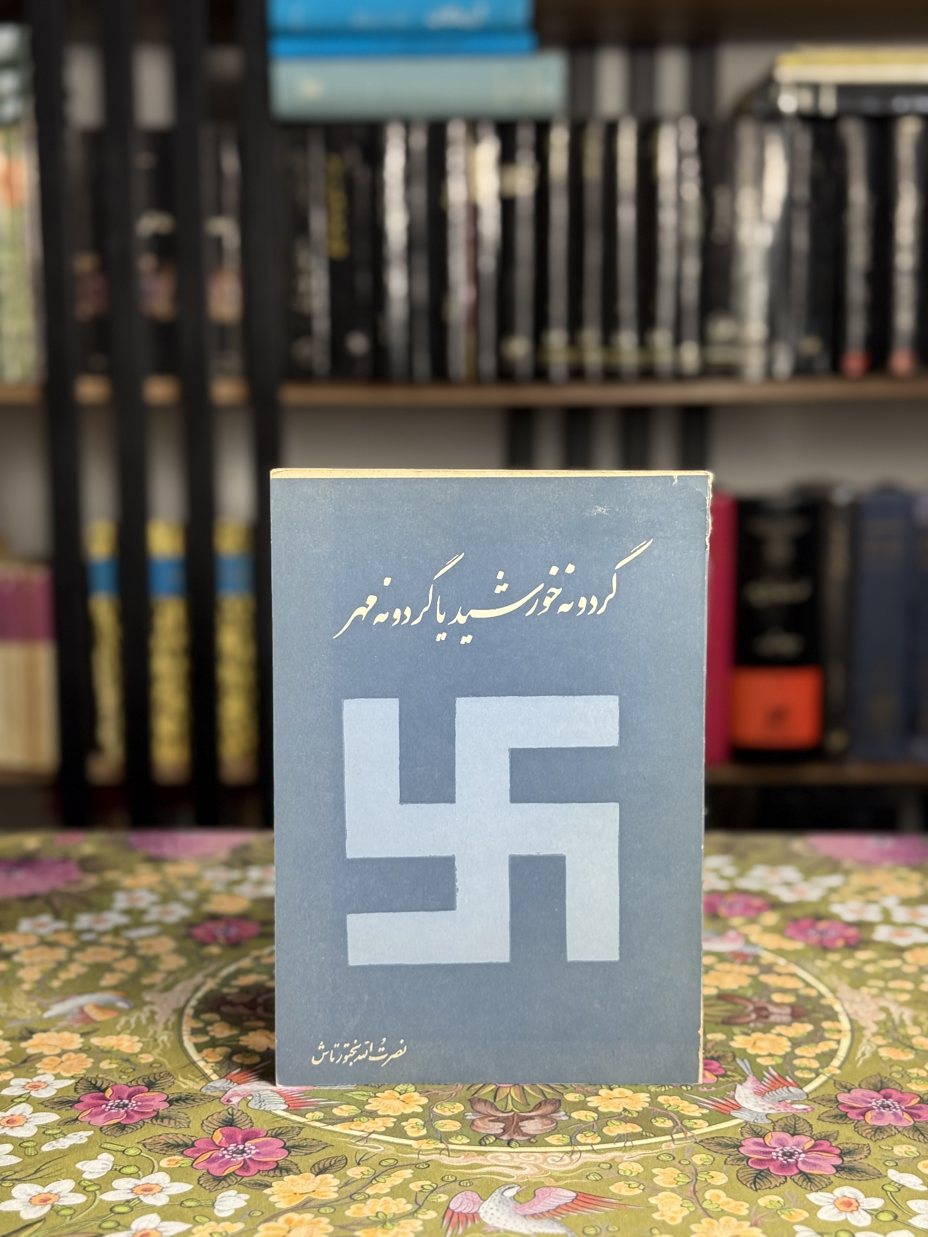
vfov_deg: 39.7
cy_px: 618
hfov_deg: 30.3
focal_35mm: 48
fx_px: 1716
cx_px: 464
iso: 100
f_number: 1.78
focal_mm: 6.76
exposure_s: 1/100
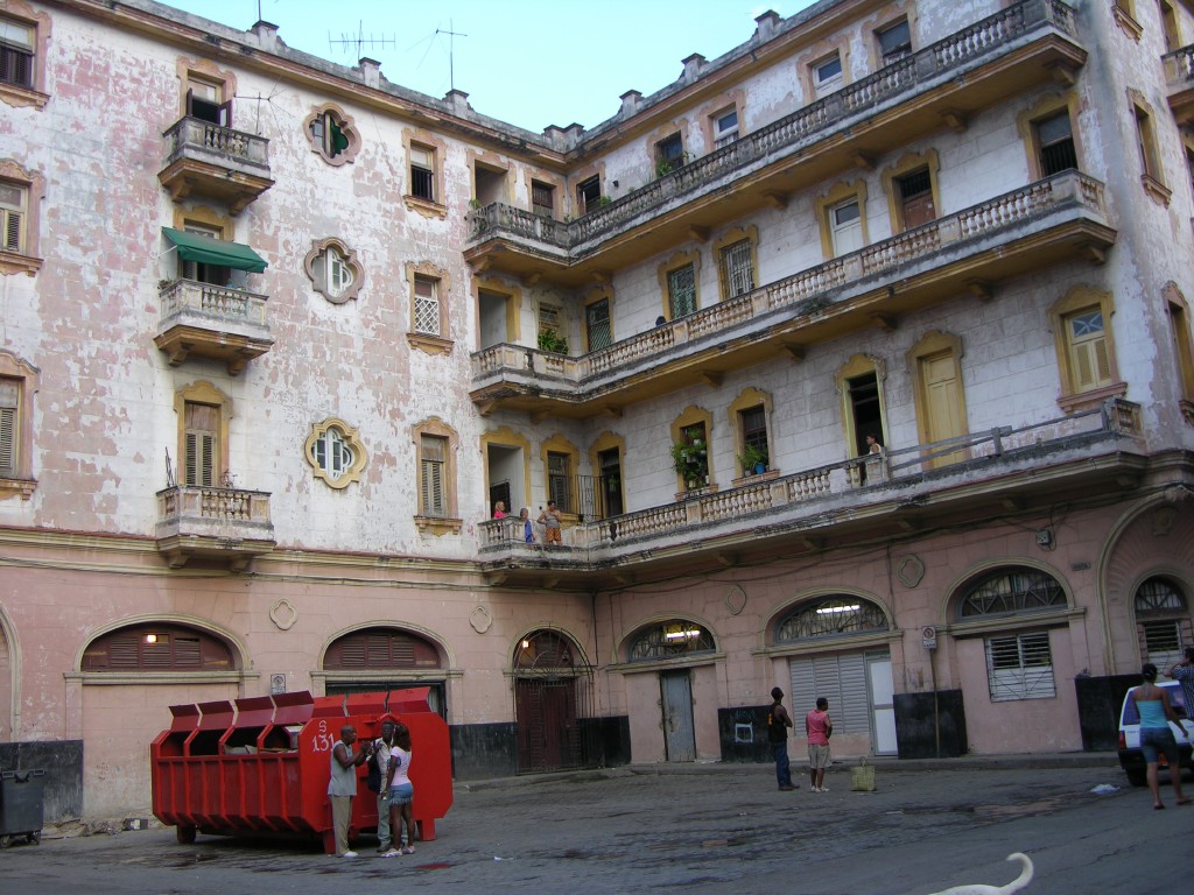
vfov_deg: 38.7
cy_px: 448
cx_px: 597
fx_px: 1276
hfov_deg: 50.1
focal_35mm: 37
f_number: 2.8
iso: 50
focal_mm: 9.5
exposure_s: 1/37.1
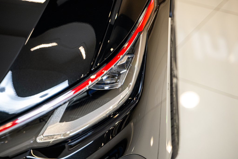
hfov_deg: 27.0
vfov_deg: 18.2
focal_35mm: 75
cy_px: 80
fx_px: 496
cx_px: 119
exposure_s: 1/125
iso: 640
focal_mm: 75
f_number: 2.8
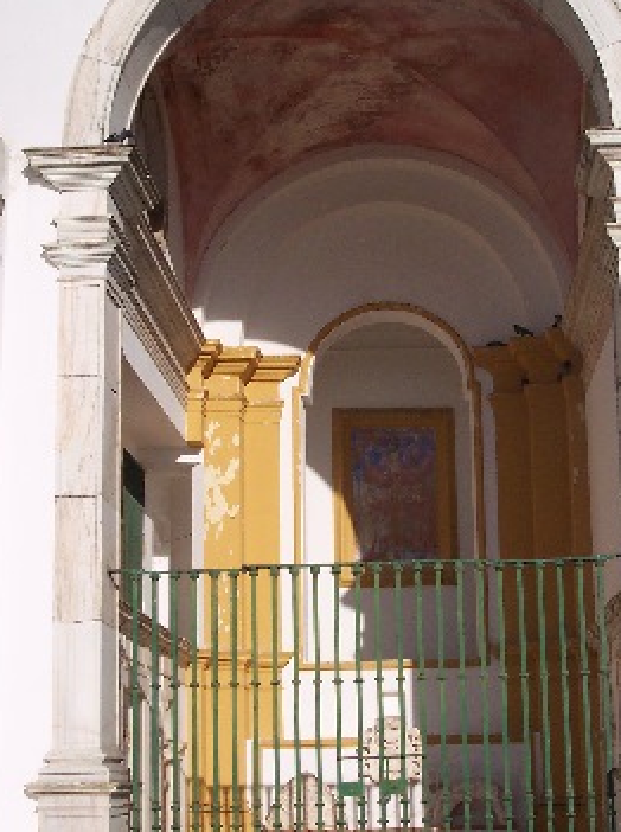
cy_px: 455
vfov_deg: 29.9
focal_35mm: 65
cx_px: 423
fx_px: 1560
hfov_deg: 22.4
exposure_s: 1/1000
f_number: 4.8
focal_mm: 8
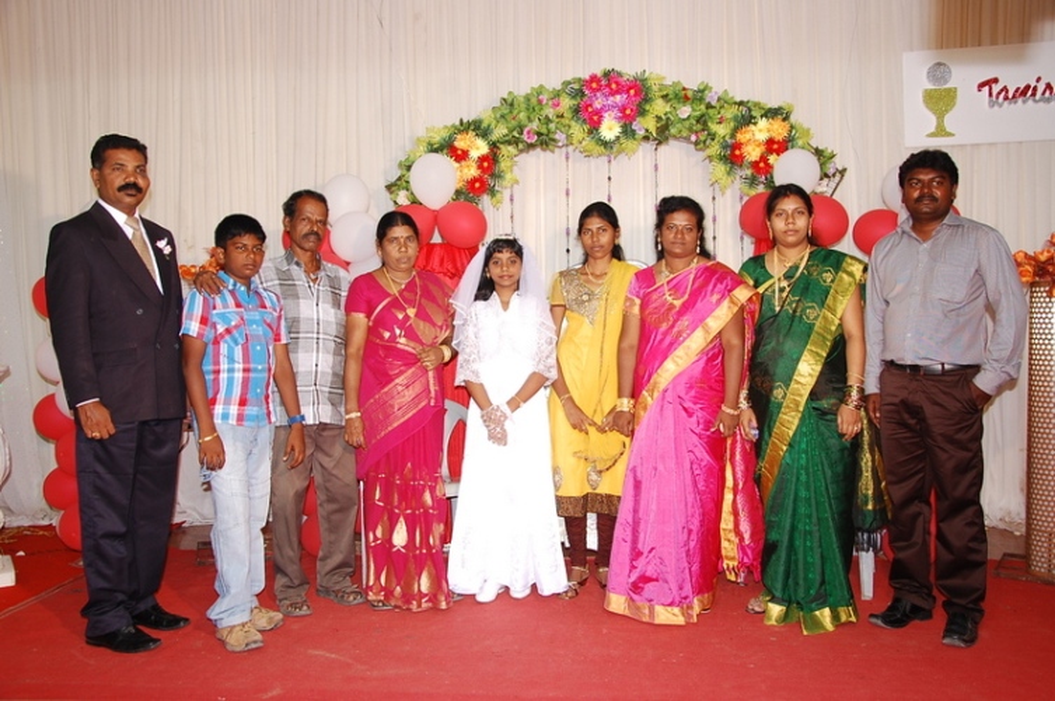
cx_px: 528
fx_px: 966
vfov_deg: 39.9
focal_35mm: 33
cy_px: 350
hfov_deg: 57.3
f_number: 5.6
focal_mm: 22
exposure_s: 1/125
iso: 400
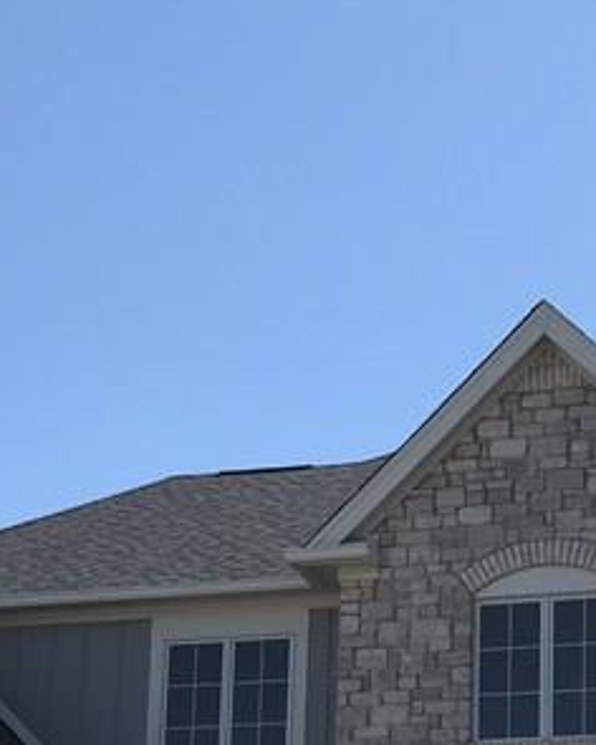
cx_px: 381
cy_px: 790
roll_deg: -1.3
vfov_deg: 19.4
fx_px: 2095
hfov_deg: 16.2
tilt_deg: +14.2
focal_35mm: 95
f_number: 1.8
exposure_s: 1/2740
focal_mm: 3.99
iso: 20
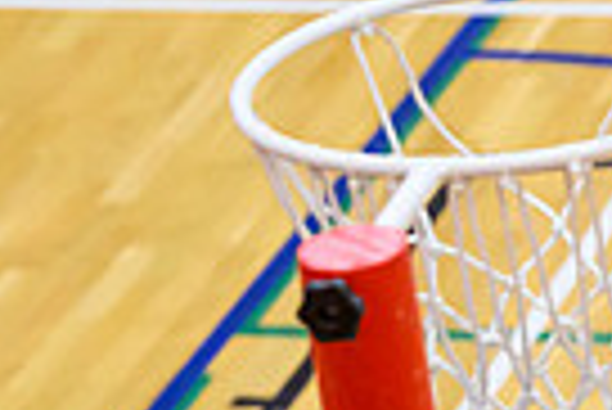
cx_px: 1072
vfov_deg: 3.5
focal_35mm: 392
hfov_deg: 5.2
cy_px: 915
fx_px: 6671
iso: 5000
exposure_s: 1/1000
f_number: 2.8
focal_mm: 79
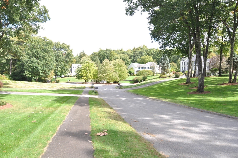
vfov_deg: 53.0
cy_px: 79
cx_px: 119
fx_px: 158
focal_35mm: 24
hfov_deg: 73.8
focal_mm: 16
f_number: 4.5
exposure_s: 1/320
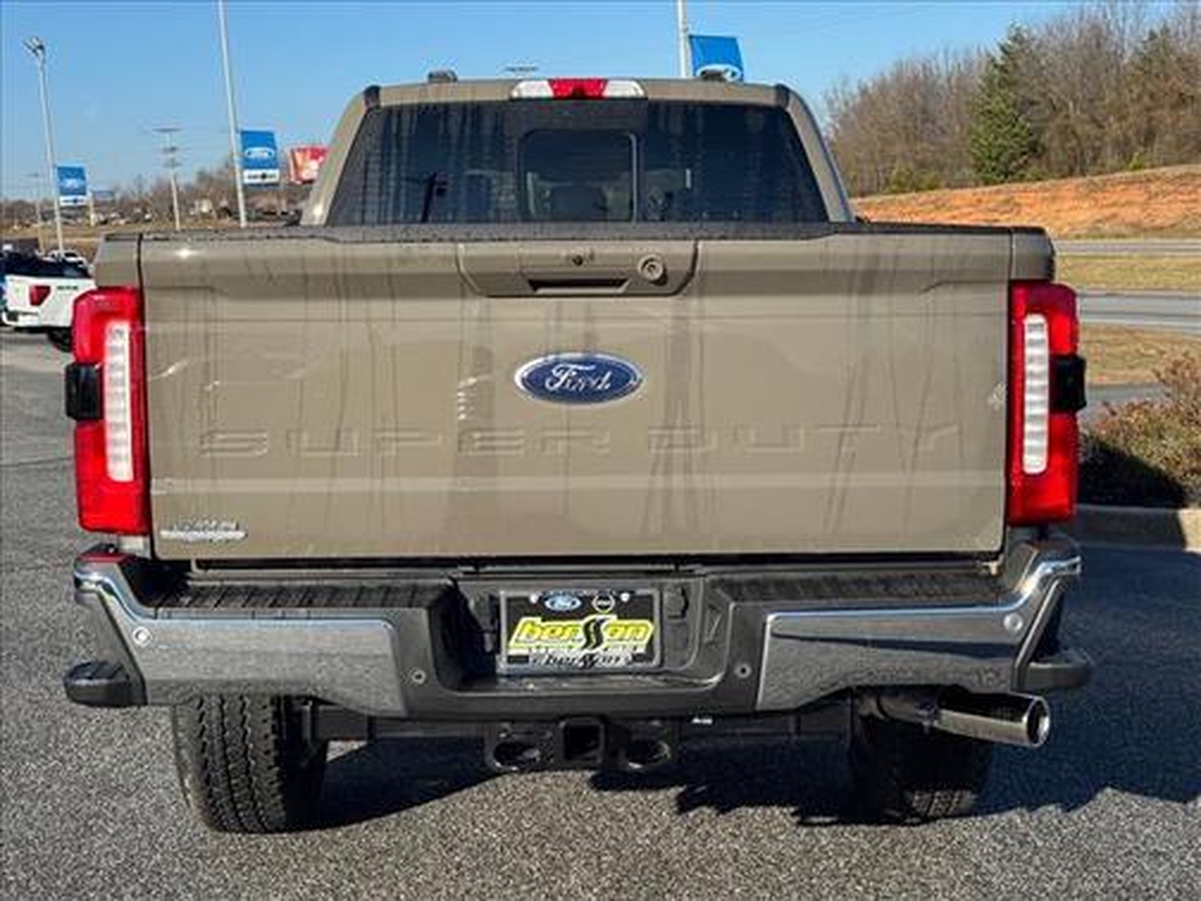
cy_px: 450
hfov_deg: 39.7
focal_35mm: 48
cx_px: 600
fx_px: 1665
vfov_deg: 30.3
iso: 64
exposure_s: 1/2959
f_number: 1.78
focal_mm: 6.76
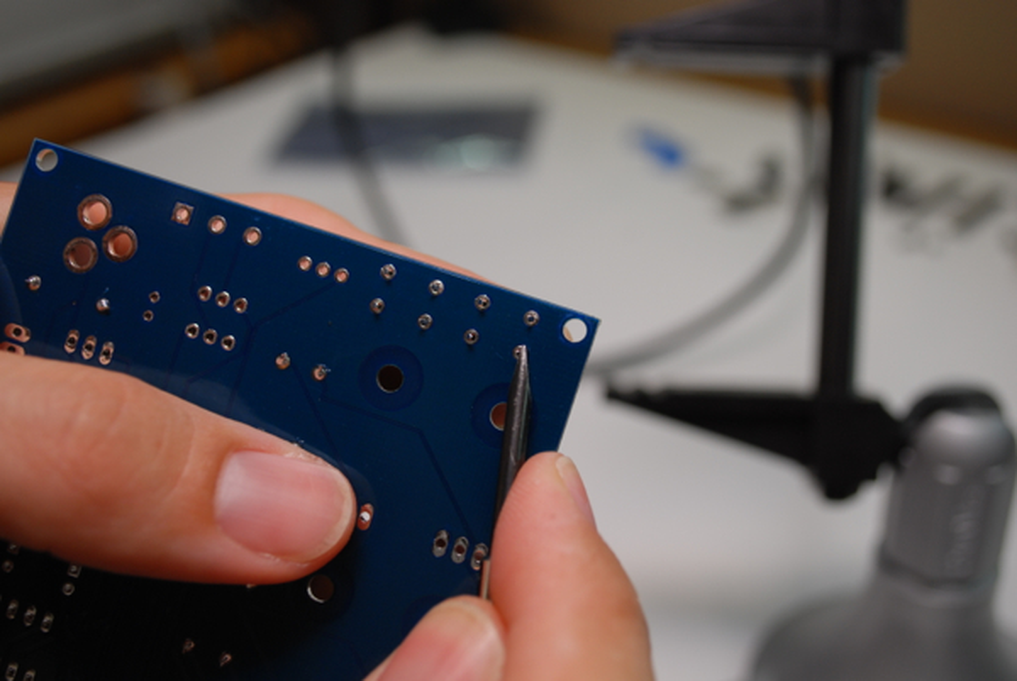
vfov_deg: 30.0
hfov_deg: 43.5
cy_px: 340
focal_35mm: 45
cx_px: 508
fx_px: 1273
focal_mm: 30
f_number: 4.8
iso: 200
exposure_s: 1/60
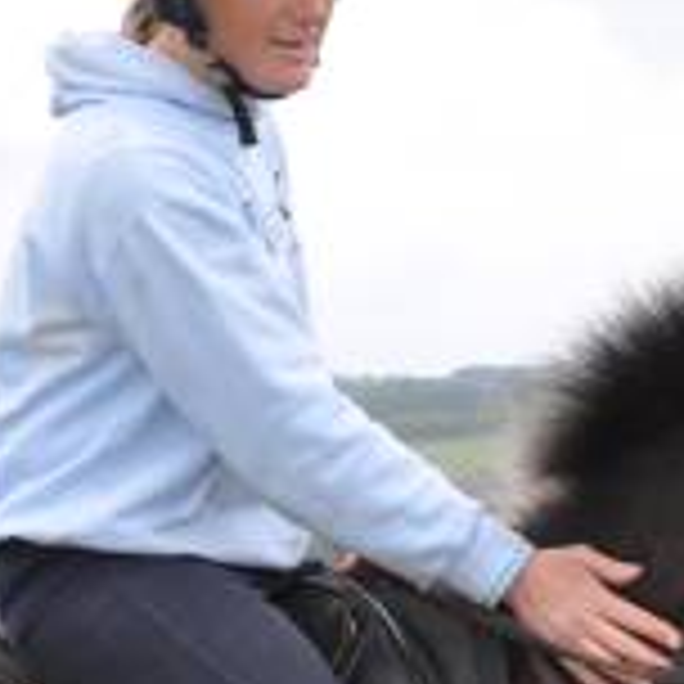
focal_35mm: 235
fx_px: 5259
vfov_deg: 7.4
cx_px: 189
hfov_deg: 7.4
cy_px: 826
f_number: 9
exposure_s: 1/200
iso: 200
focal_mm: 35
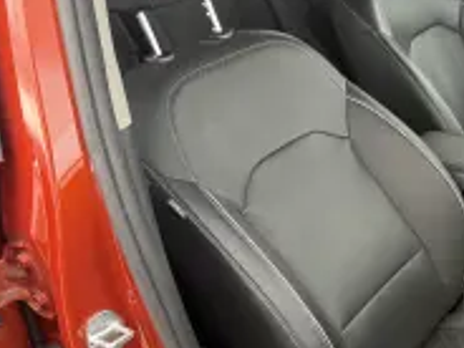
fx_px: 630
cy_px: 247
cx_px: 421
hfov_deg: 37.7
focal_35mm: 47
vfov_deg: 30.5
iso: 160
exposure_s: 1/123
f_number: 1.78
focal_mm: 6.76
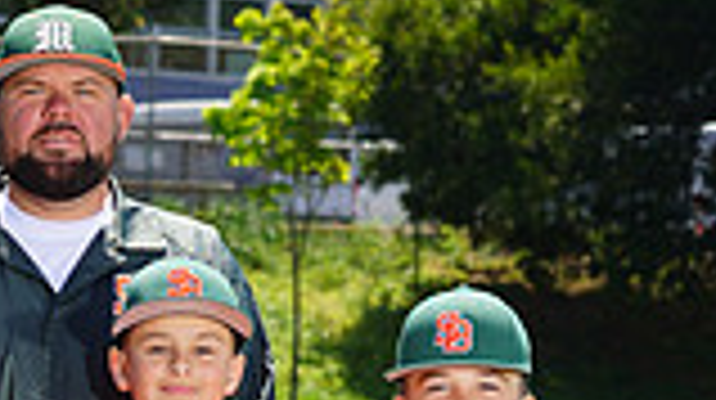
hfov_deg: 5.6
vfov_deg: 3.1
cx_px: -306
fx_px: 7263
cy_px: 721
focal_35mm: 383
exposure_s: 1/250
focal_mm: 100
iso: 100
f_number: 8
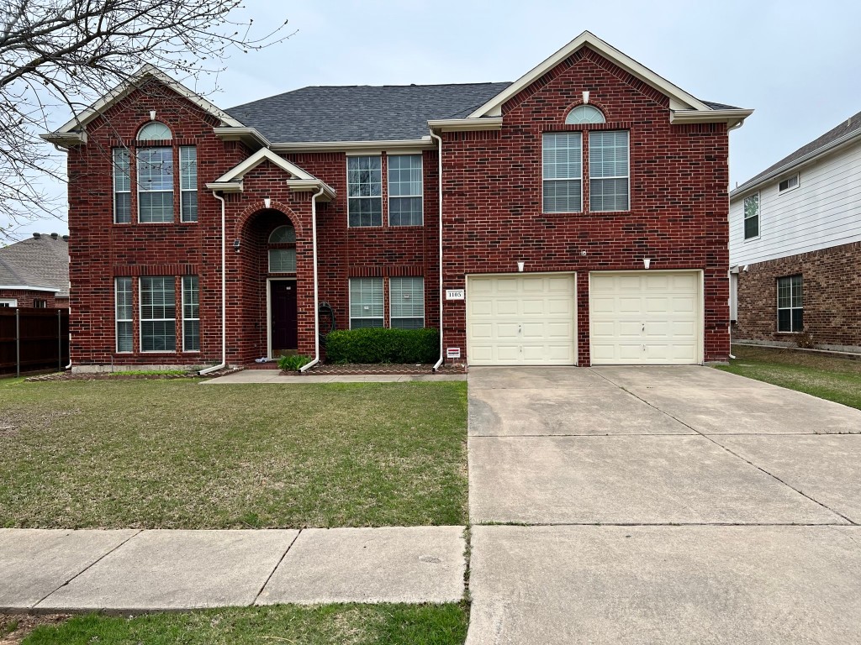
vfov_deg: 53.1
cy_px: 322
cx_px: 430
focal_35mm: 26
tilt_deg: -1.2
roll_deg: +0.4
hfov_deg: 67.3
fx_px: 647
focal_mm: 5.7
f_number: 1.5
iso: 50
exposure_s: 1/2457
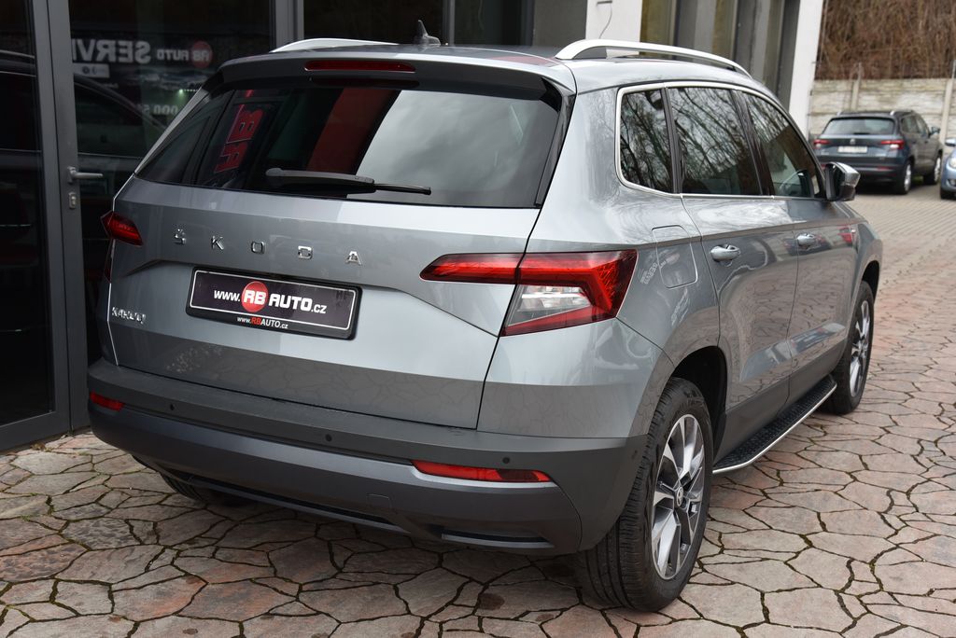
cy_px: 319
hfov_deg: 48.4
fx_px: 1063
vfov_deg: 33.4
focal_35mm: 40
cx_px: 478
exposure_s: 1/125
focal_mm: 40
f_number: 5.6
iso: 500
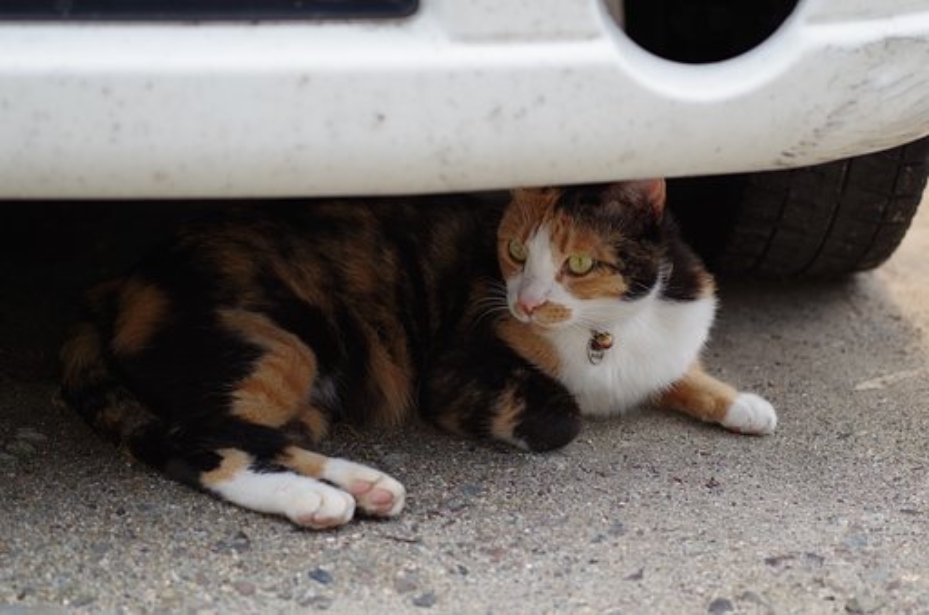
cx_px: 464
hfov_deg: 19.5
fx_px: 2704
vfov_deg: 13.0
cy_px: 308
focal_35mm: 105
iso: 200
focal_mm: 70
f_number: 2.8
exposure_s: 1/160
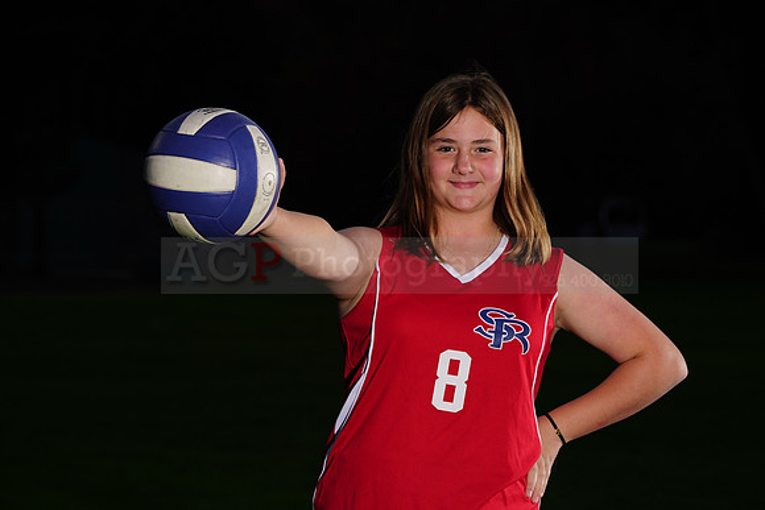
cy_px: 255
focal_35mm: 181
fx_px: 3847
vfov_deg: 7.6
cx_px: 382
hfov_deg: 11.4
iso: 400
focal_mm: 181
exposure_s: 1/125
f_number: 10
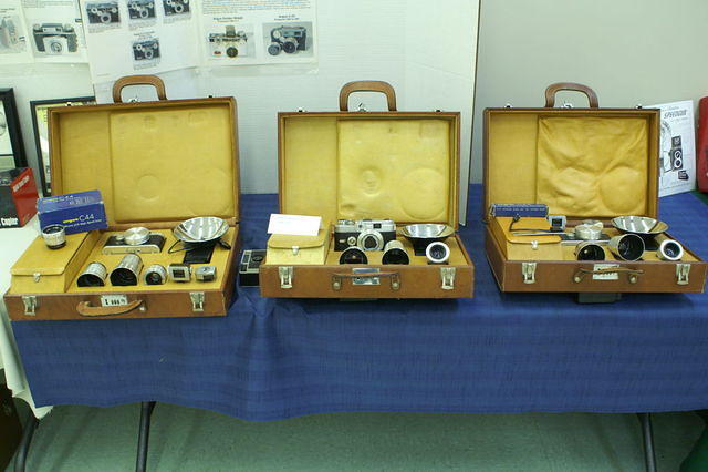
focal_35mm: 33
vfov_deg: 39.9
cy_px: 236
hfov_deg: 57.2
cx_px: 354
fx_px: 649
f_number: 5
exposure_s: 1/40
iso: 800
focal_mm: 22
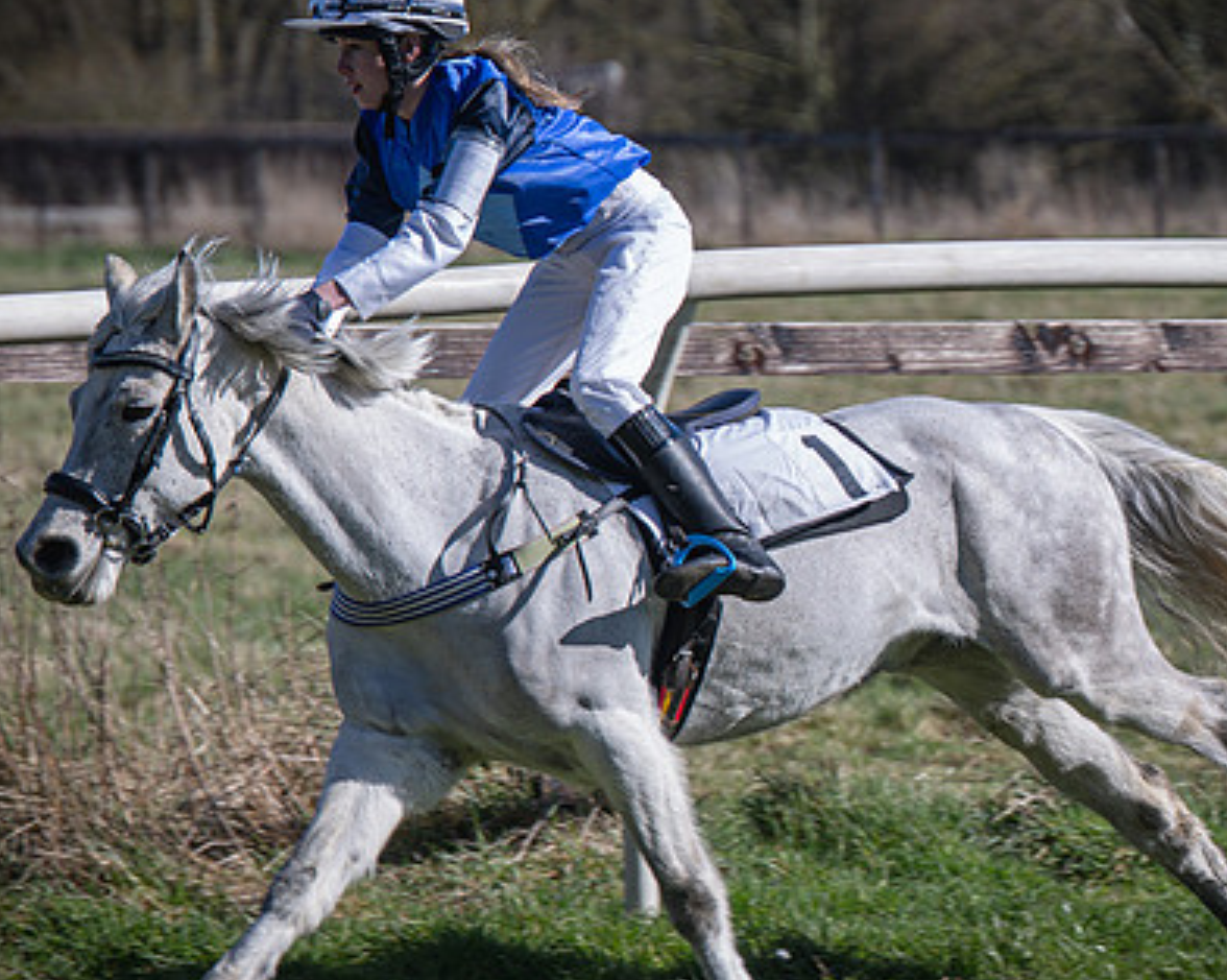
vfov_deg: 3.5
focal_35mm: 442
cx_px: 663
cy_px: 456
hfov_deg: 4.4
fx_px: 16039
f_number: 4
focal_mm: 145
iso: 125
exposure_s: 1/1000
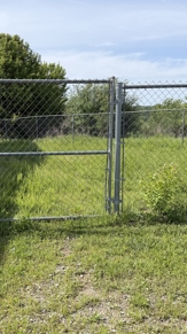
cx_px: 56
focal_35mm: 36
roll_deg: +1.6
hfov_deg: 32.3
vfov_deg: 55.3
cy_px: 169
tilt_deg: -10.8
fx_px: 318
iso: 80
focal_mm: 6.76
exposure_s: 1/3145
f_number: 1.78
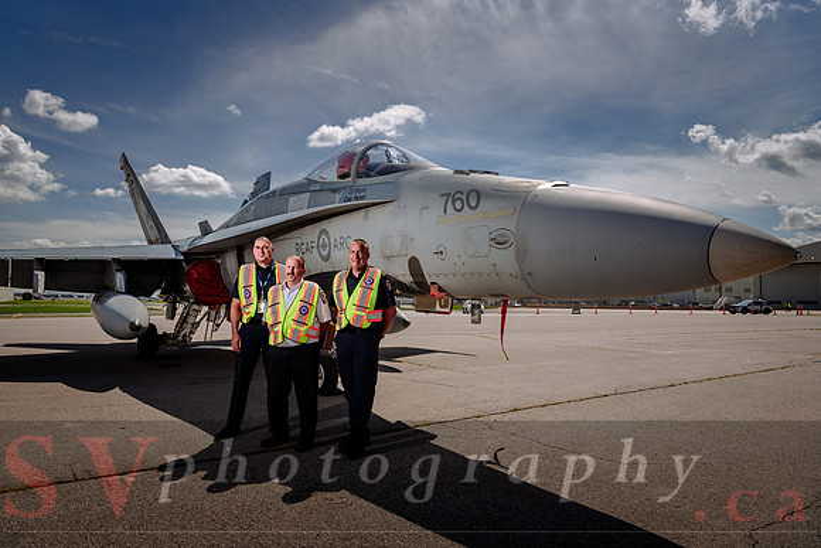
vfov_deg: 48.0
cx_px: 410
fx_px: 616
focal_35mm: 27
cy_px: 274
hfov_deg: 67.4
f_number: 8
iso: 64
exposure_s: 1/250
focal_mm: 27
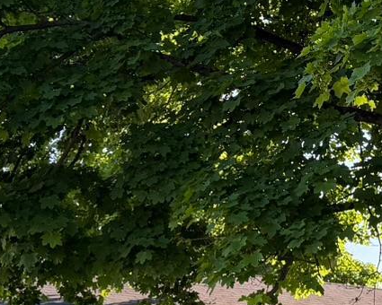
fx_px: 1278
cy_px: 411
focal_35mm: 113
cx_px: 333
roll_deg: +0.4
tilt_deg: +6.0
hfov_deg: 16.8
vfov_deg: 13.1
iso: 100
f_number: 1.78
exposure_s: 1/765
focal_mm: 6.76
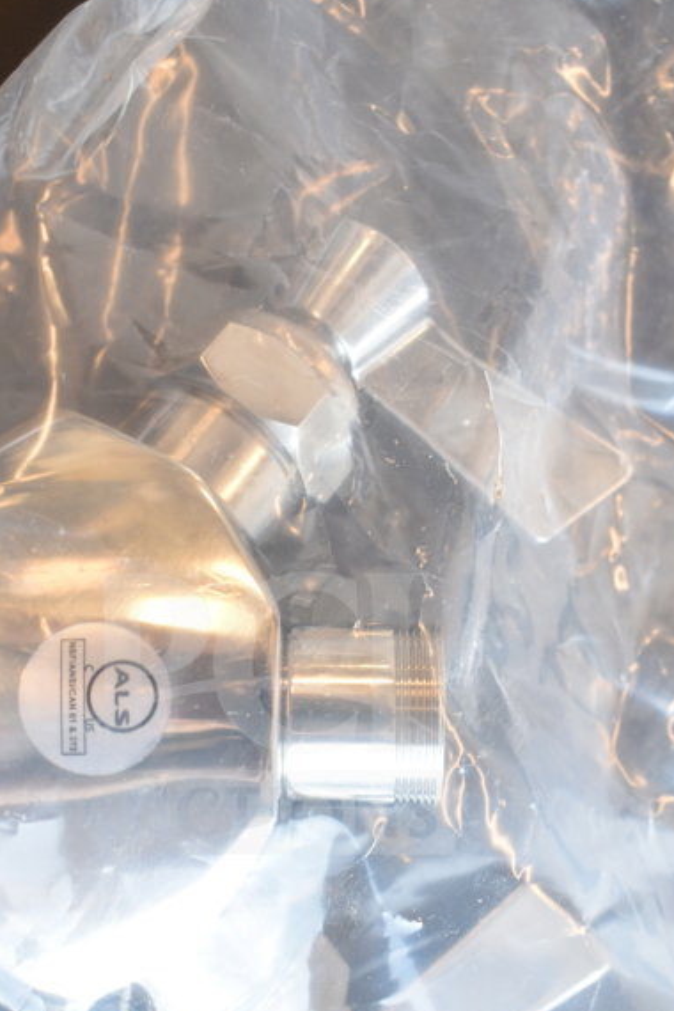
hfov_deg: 25.4
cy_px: 714
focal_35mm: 53
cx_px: 255
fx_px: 1488
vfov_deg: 36.9
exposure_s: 1/40
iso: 280
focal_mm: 22
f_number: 3.8
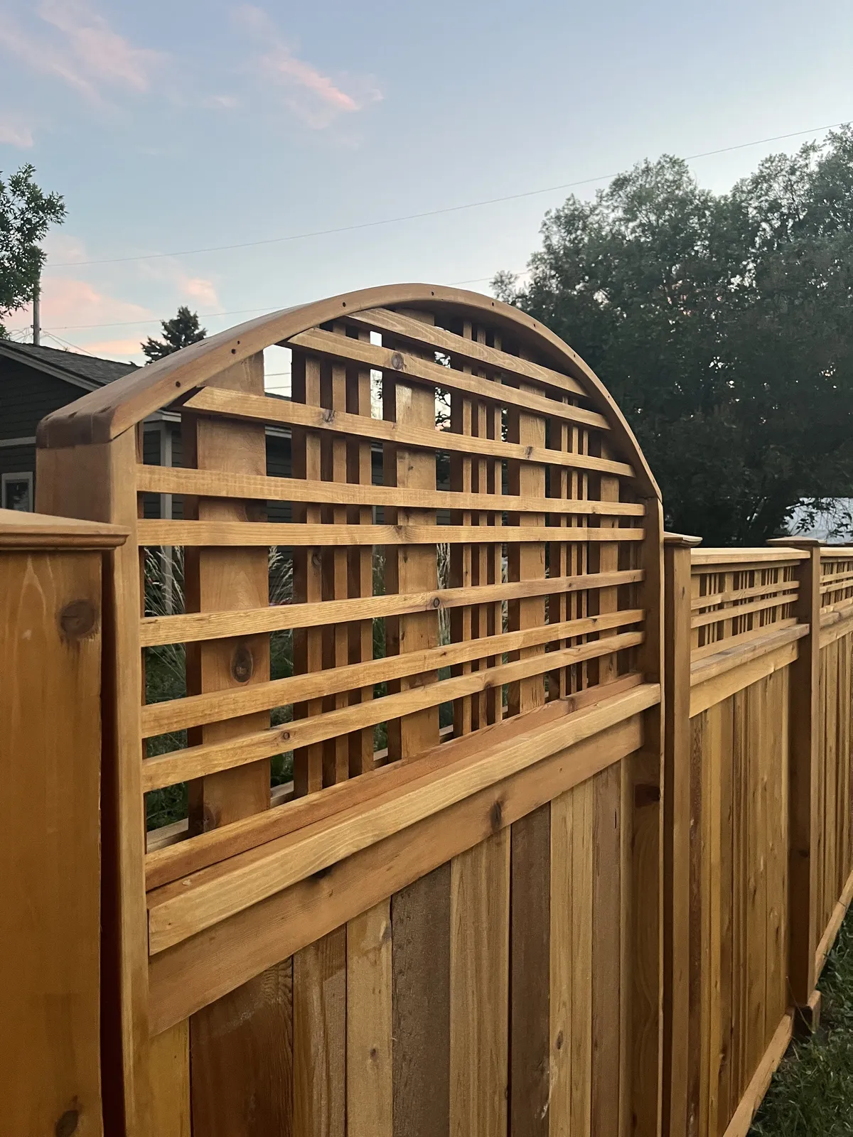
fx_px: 854
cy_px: 568
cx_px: 426
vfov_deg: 67.3
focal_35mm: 26
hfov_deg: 53.1
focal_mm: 5.1
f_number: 1.6
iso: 200
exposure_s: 1/60
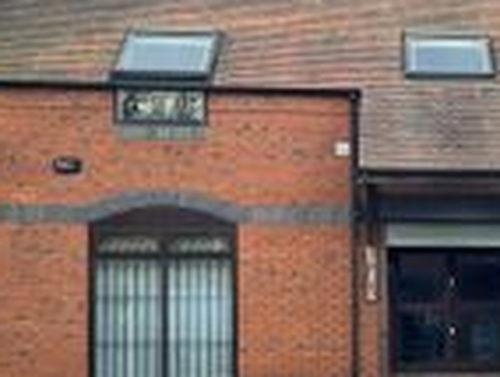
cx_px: 546
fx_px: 1056
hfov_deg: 24.8
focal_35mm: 73
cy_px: 289
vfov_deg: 20.1
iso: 32
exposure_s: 1/191
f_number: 1.6
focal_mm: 4.2
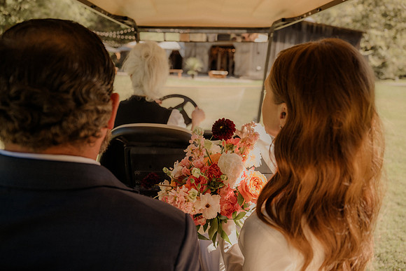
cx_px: 203
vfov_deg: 53.2
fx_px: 271
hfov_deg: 73.7
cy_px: 136
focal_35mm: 24
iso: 400
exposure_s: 1/1000
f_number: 2.8
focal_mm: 24
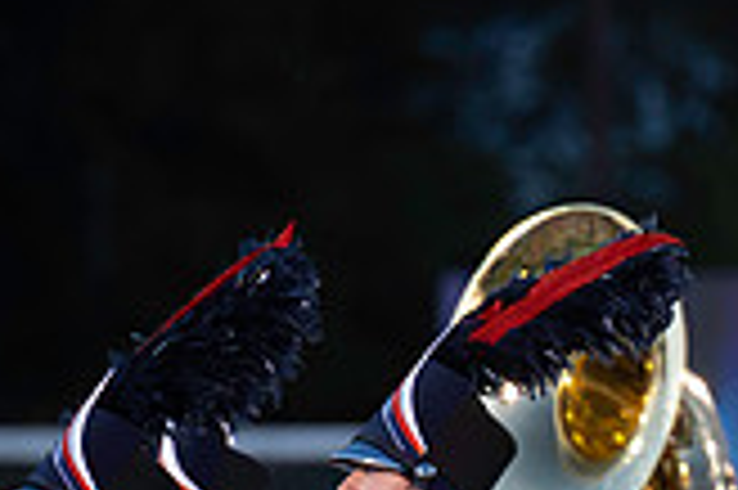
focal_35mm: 993
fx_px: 20336
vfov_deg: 1.4
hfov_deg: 2.1
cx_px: 1112
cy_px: 735
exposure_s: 1/640
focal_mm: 280
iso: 8000
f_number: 4
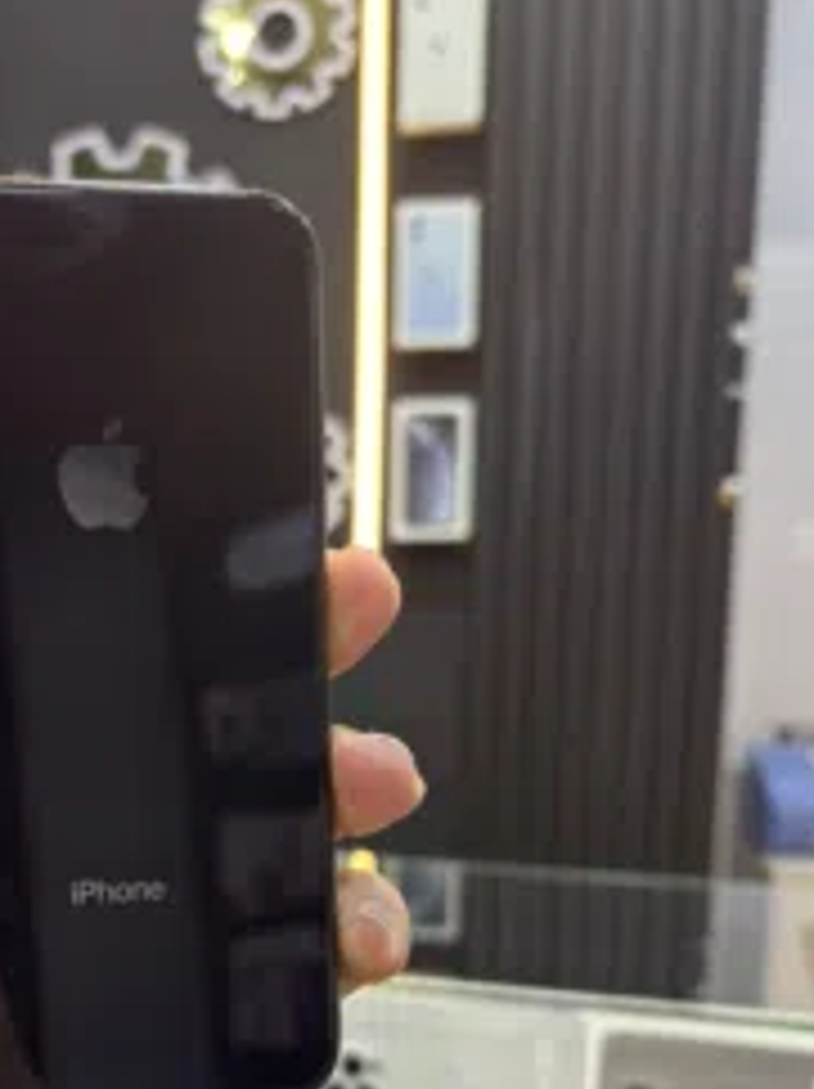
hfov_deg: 32.5
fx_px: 1351
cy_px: 734
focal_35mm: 43
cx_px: 148
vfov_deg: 43.2
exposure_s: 1/100
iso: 64
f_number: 1.6
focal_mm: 5.96
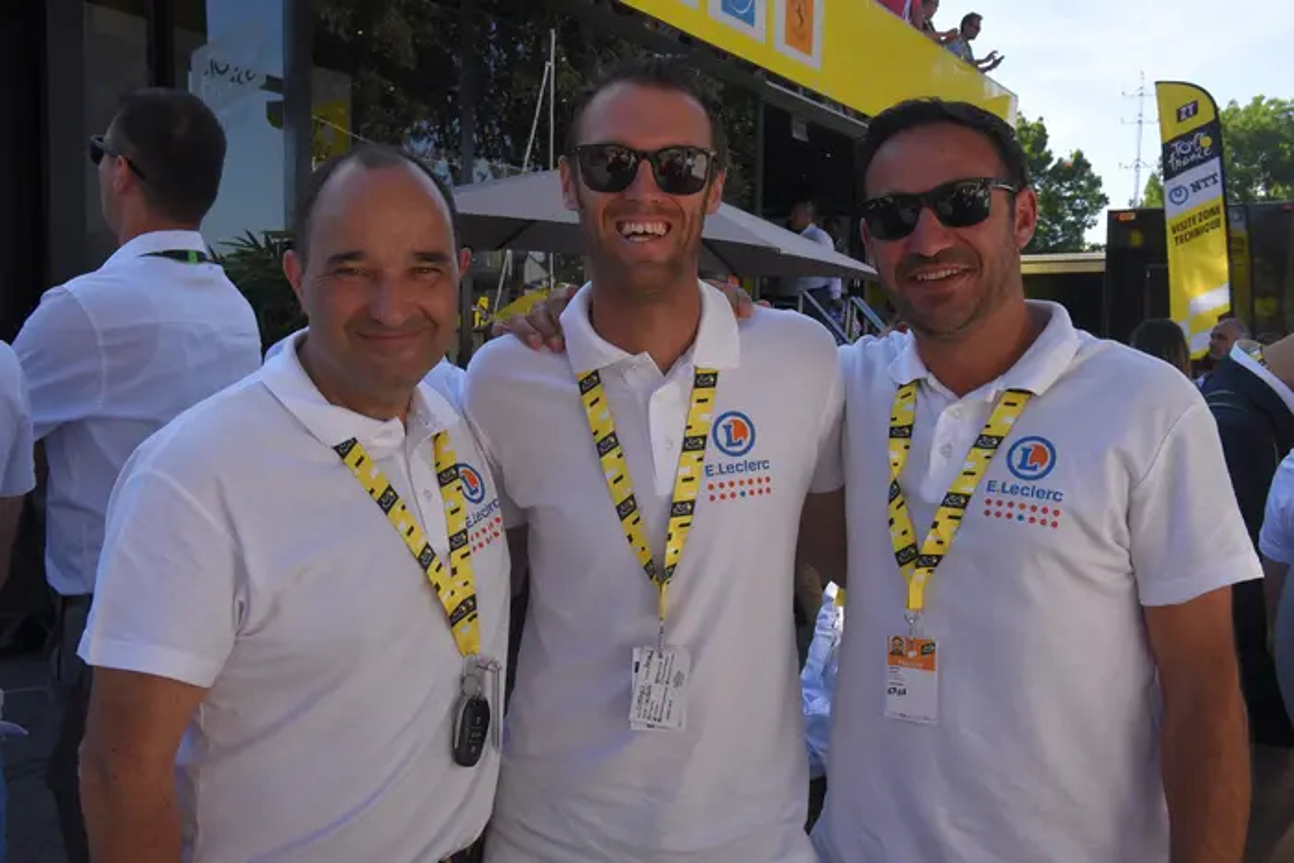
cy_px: 432
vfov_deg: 36.9
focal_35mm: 36
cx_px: 647
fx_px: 1294
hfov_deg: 53.1
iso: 2500
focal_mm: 36
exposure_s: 1/800
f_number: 14
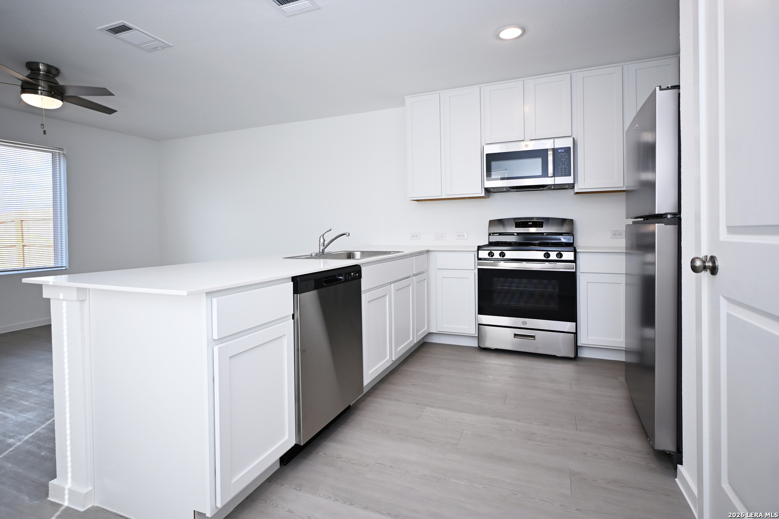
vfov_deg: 67.4
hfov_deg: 90.0
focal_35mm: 18
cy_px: 260
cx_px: 390
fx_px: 389
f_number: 3.5
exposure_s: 1/50
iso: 64
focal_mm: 12
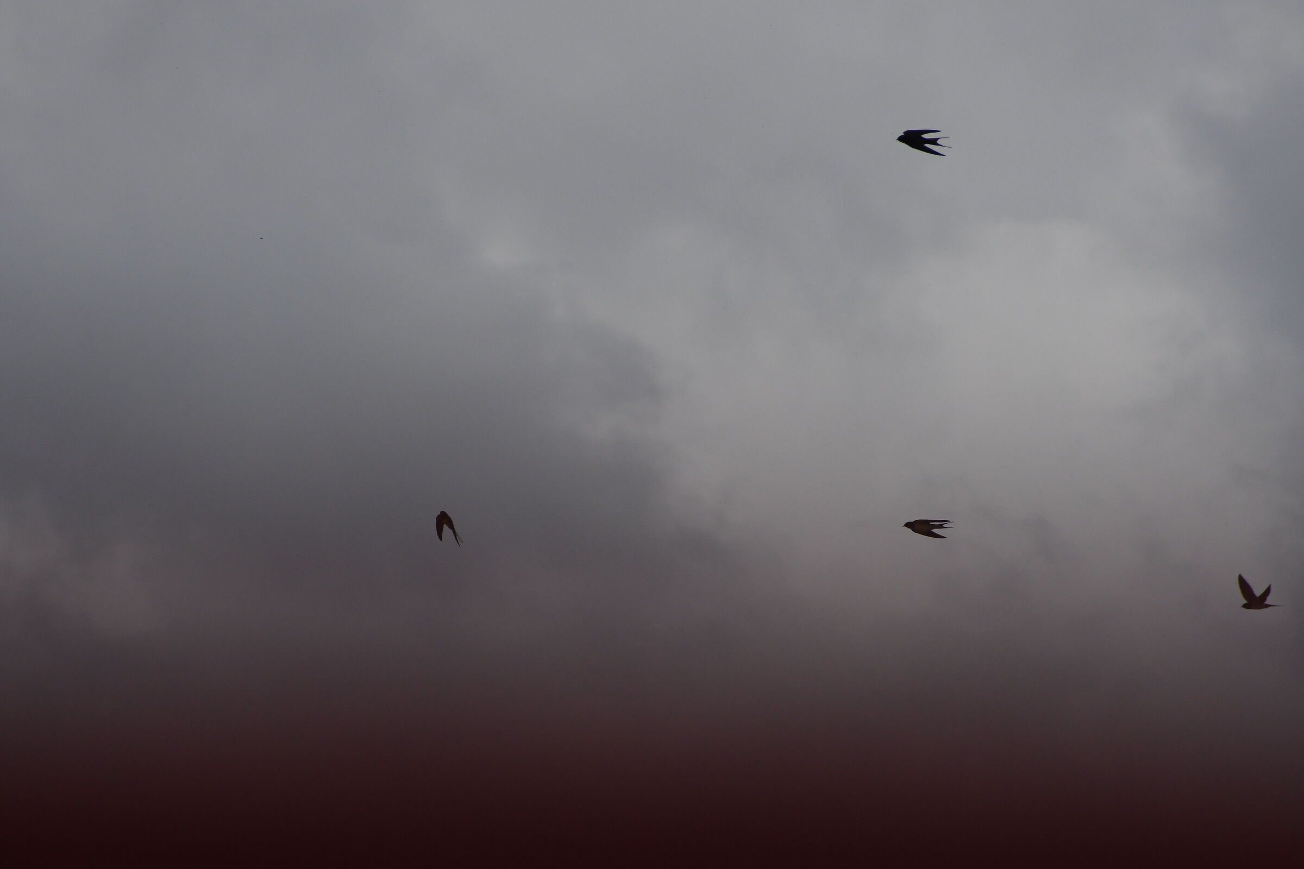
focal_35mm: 450
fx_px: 16299
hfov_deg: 4.6
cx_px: 652
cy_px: 434
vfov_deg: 3.1
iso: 1000
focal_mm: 300
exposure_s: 1/2500
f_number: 9
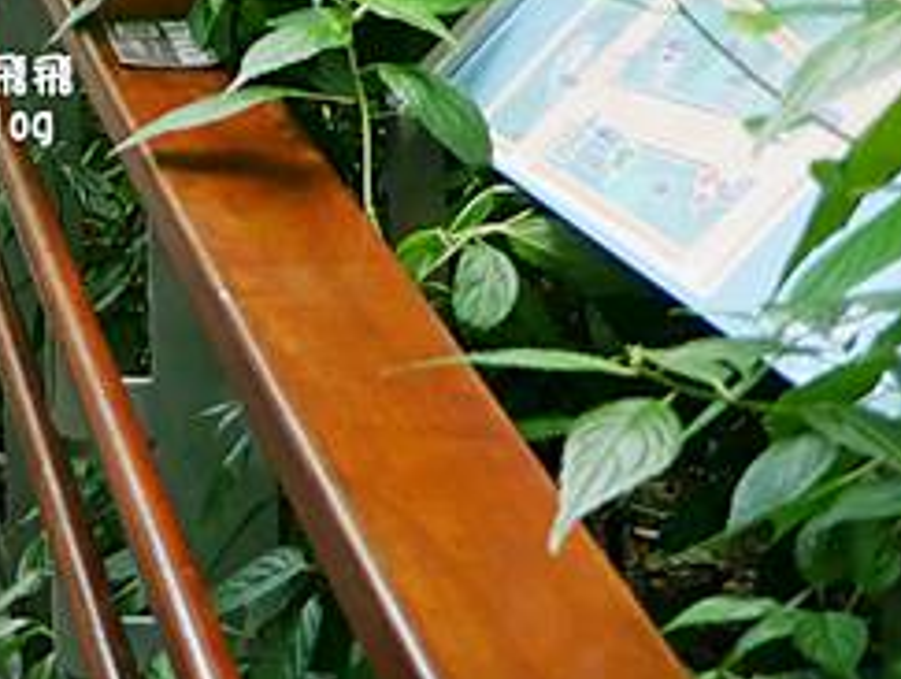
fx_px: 2998
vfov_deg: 11.6
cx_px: -686
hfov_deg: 15.0
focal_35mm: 115
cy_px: -699
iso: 320
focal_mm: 14
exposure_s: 1/60
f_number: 2.5
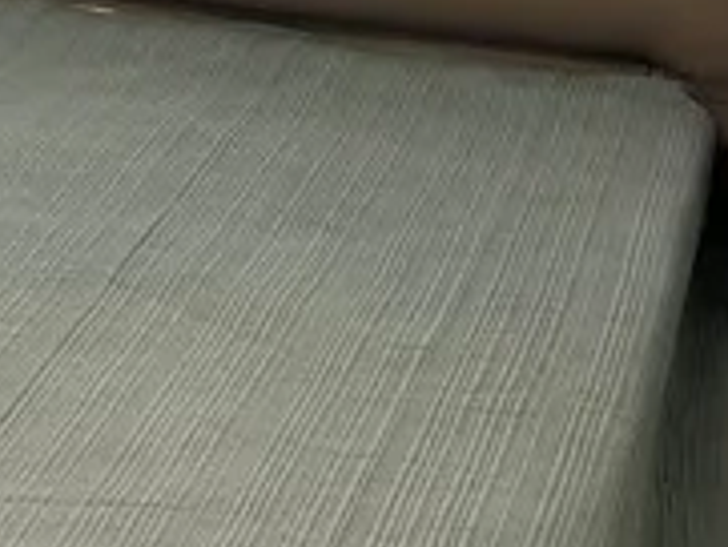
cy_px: -804
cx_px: -708
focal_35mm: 147
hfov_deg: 12.0
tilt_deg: -0.5
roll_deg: -0.7
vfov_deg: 9.0
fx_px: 3094
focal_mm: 5.7
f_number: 1.5
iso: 50
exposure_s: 1/120
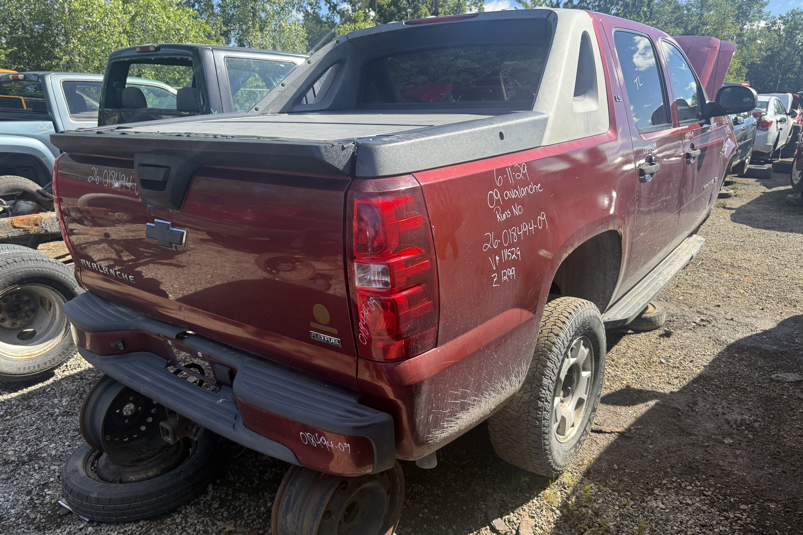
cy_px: 280
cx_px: 402
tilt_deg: -16.7
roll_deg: -0.6
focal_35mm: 25
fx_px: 558
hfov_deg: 71.5
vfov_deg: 51.3
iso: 100
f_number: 1.78
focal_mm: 6.76
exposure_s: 1/1770
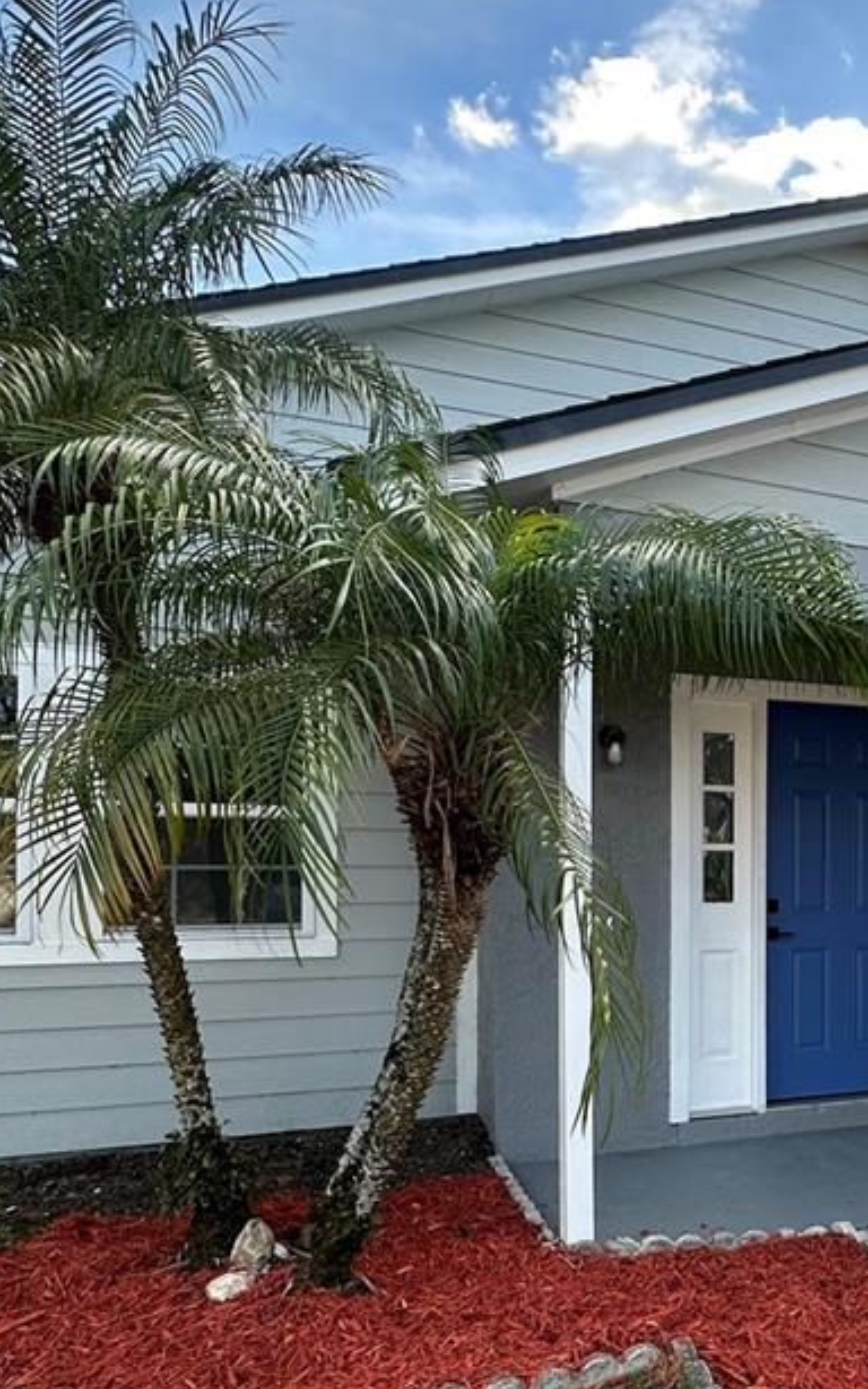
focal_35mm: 29
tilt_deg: +0.1
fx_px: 1097
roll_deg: -1.0
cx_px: 843
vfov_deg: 63.8
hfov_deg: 38.8
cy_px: 860
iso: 40
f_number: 2.2
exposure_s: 1/175
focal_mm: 2.22
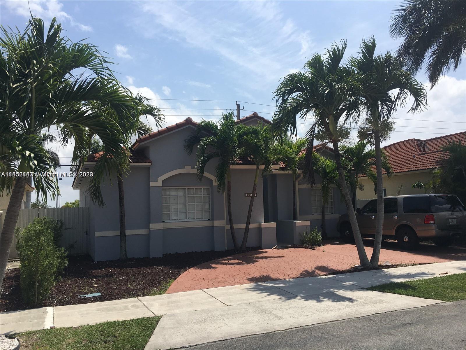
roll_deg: +2.1
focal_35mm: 29
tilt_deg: +6.6
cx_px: 233
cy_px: 175
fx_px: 390
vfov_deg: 48.2
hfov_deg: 61.7
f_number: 2.2
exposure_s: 1/2481
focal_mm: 4.15
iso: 25
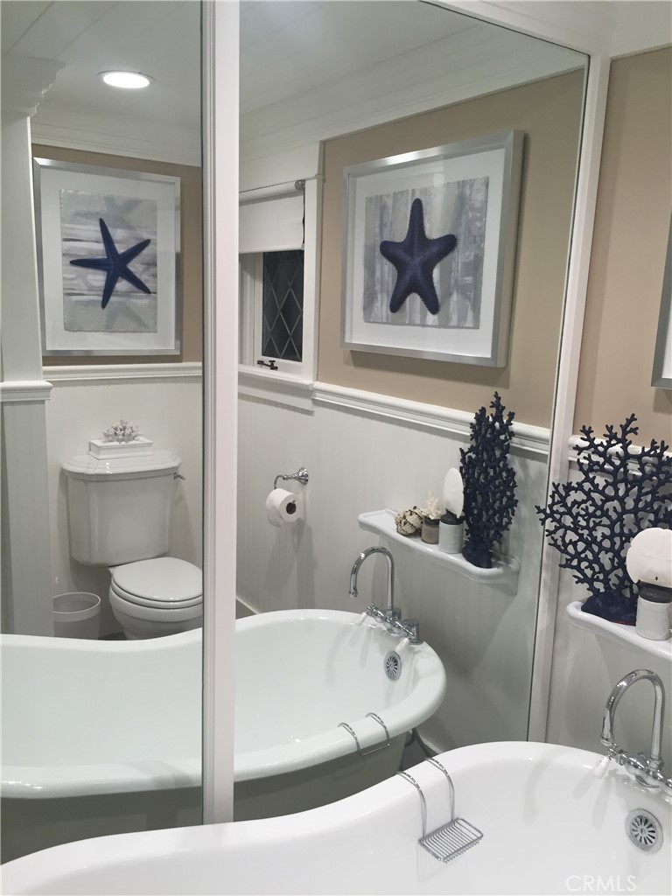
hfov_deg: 48.2
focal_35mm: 29
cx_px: 336
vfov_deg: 61.7
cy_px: 448
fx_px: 751
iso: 40
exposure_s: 1/40
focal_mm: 4.15
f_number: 2.2
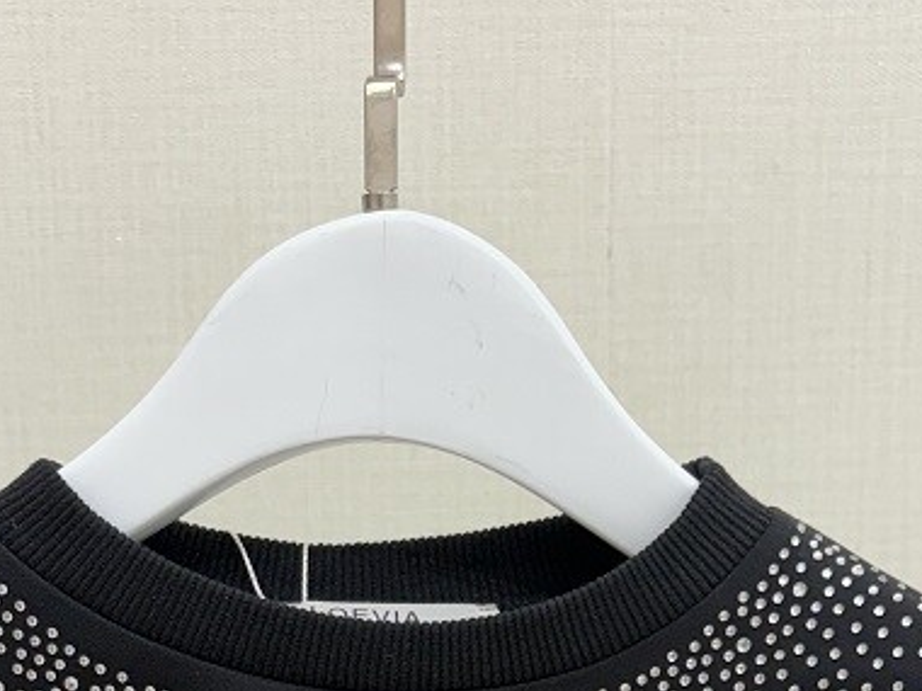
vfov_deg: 18.0
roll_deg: +0.3
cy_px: 1030
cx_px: 395
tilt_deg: -12.4
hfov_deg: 26.6
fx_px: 1944
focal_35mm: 73
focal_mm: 5.96
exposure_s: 1/100
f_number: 1.6
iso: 80
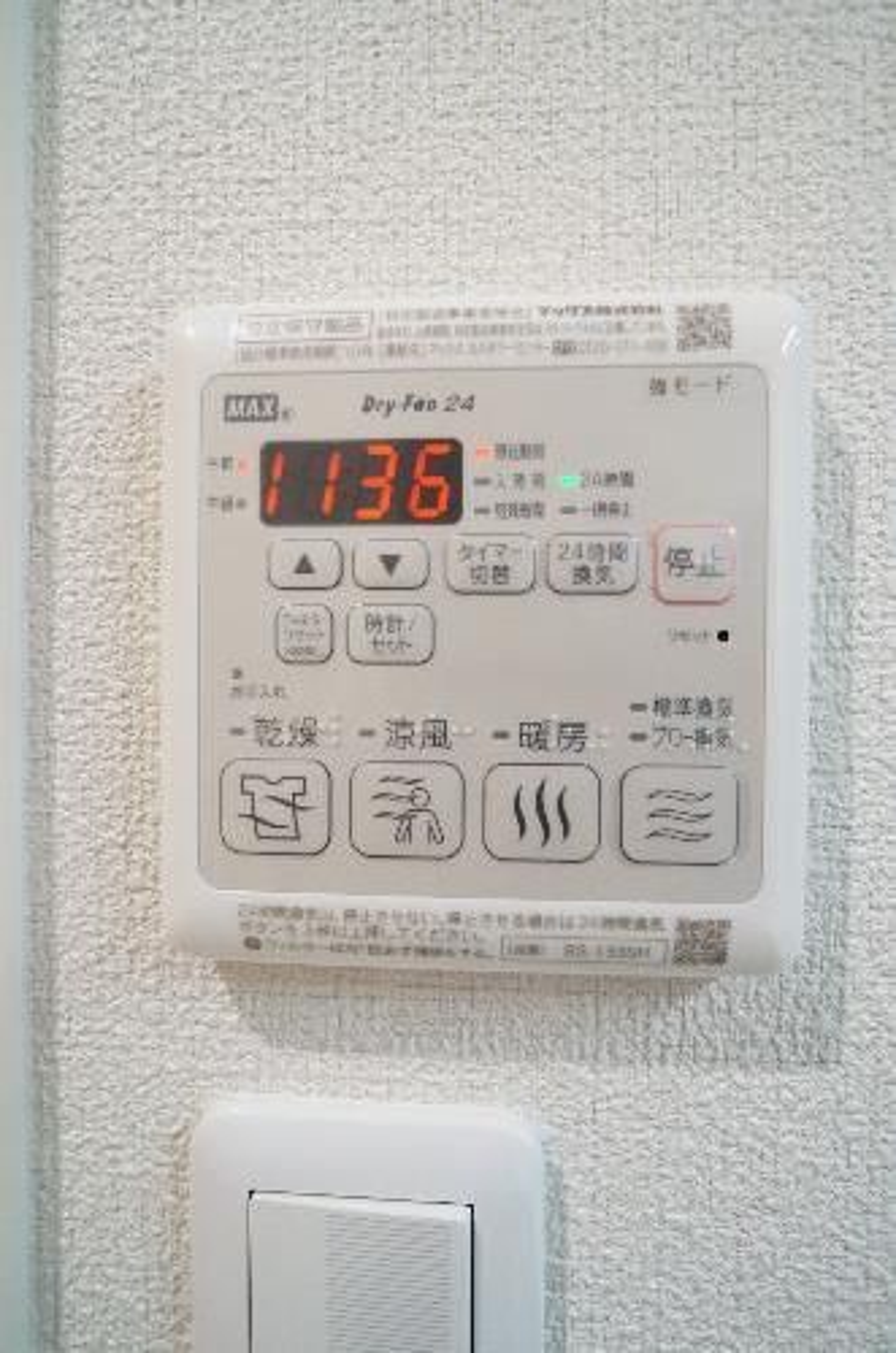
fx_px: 900
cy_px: 676
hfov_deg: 52.9
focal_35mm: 24
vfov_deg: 73.9
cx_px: 448
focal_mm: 16
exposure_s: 1/60
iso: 1600
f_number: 4
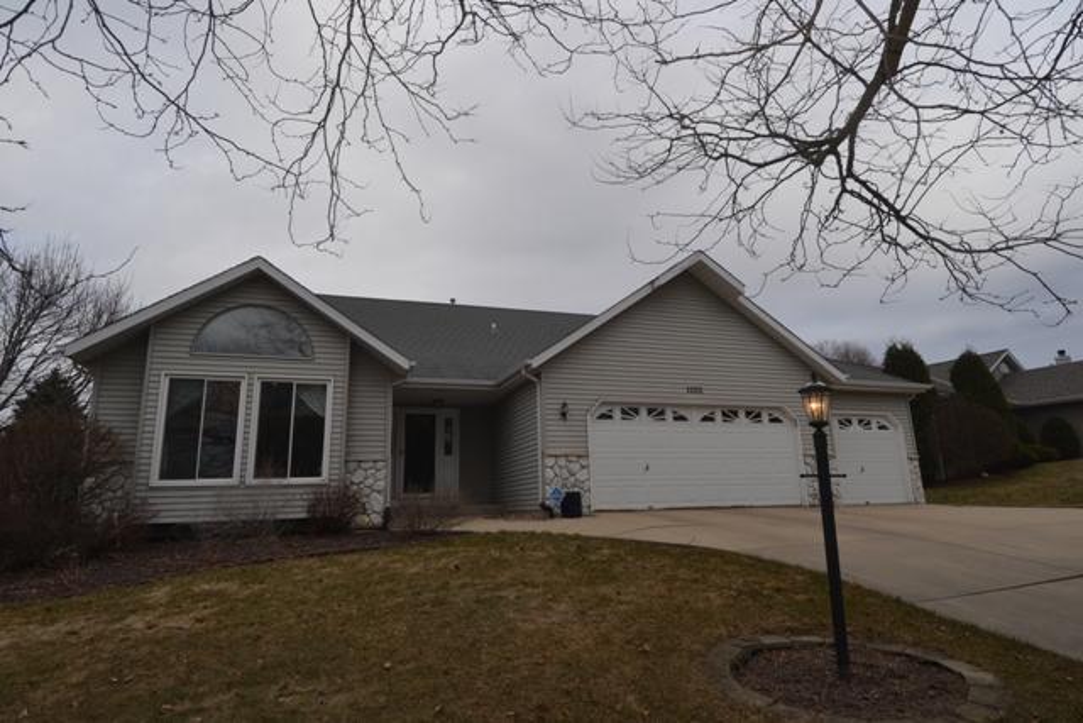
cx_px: 542
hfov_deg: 85.4
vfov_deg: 63.2
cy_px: 362
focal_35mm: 20
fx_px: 587
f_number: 6.3
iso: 100
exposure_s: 1/160
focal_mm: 13
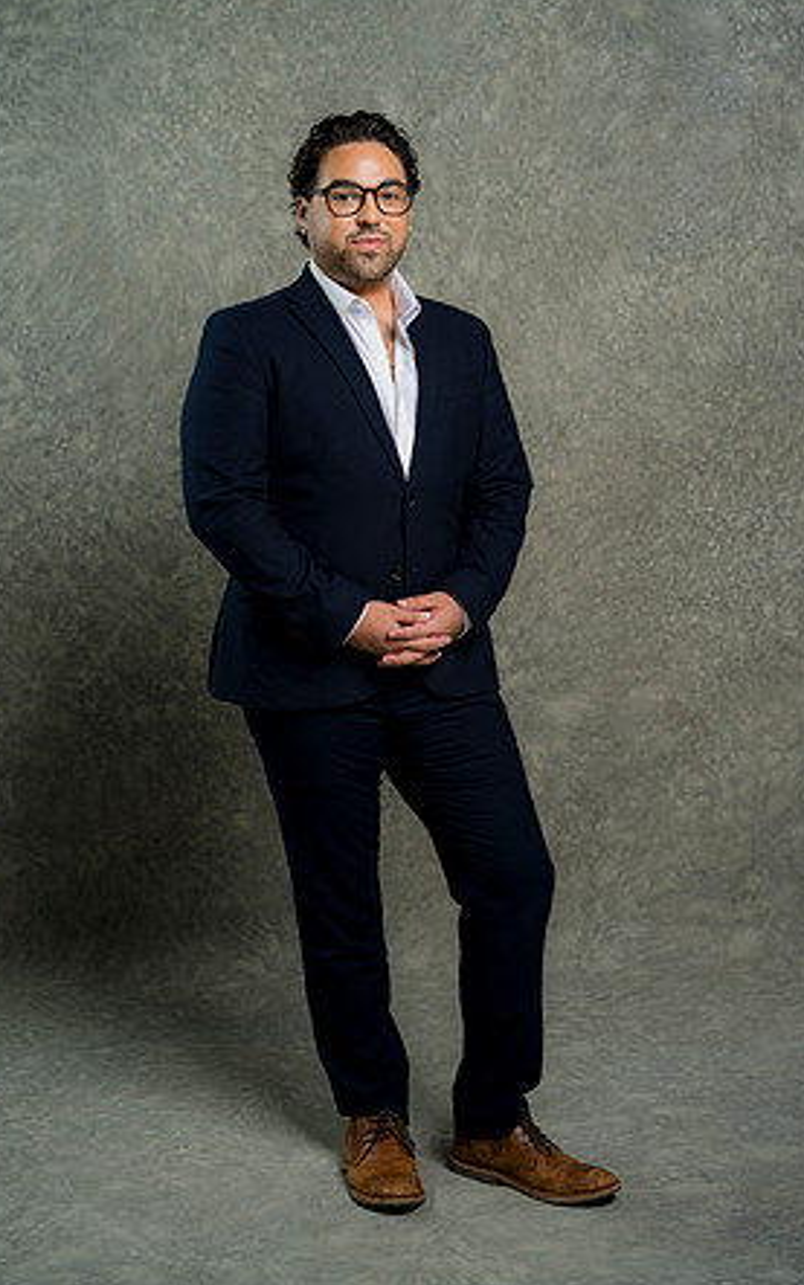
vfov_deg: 35.7
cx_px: 395
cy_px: 644
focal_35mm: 57
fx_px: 1998
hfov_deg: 22.8
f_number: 4
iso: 125
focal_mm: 55
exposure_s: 1/160
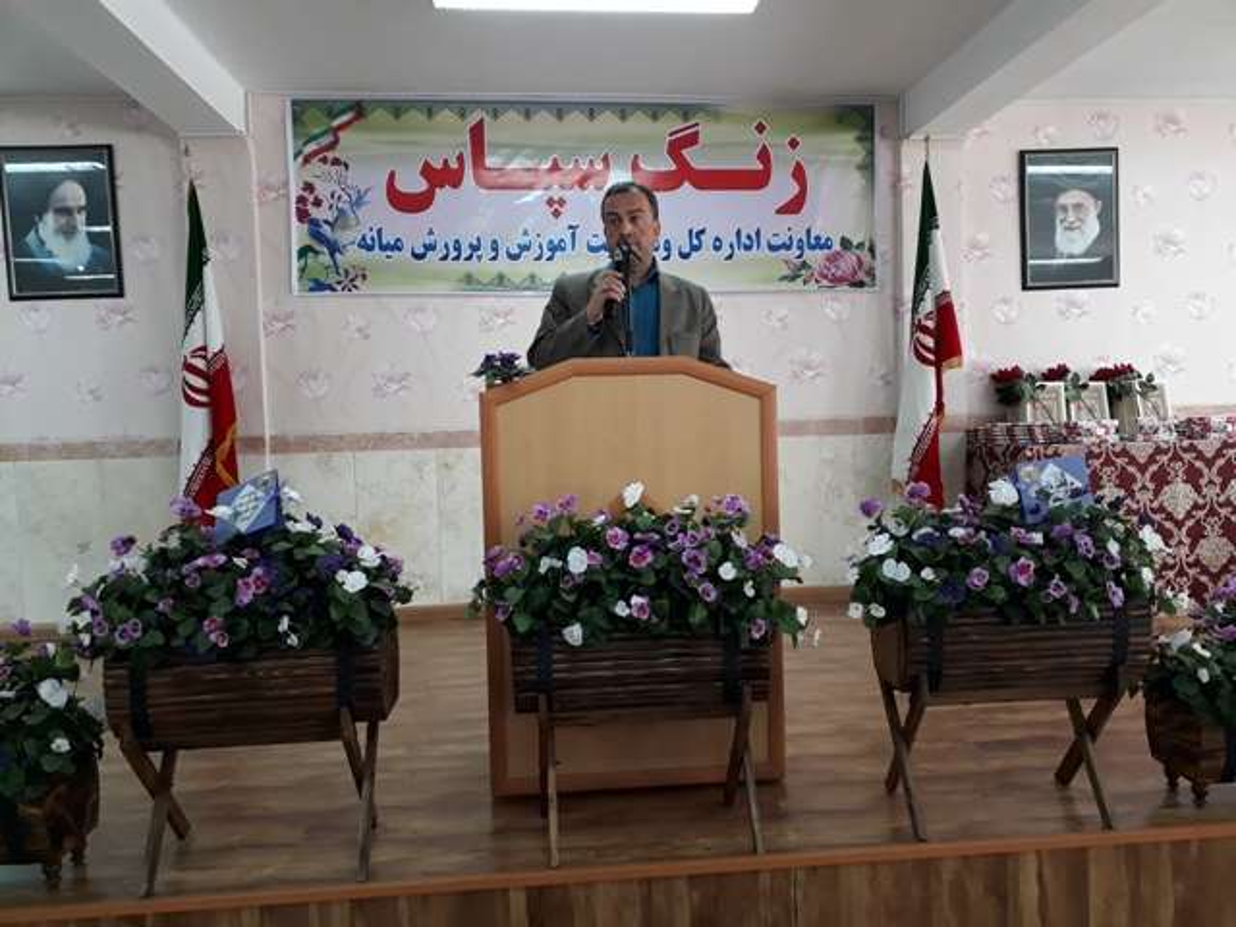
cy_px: 464
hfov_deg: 65.3
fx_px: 964
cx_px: 618
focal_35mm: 27
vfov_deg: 51.4
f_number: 1.9
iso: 100
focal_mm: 3.6
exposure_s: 1/33
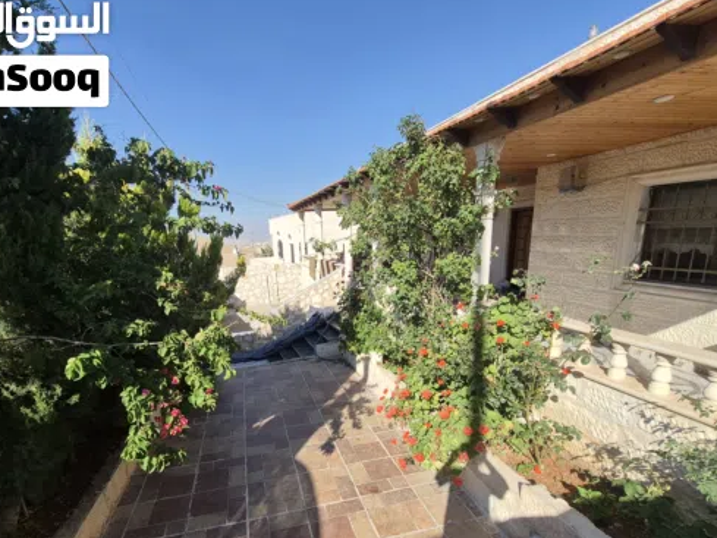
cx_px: 330
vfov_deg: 74.1
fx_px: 352
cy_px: 318
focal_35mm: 17
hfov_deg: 90.8
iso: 50
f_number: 2.2
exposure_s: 1/1512
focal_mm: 1.74
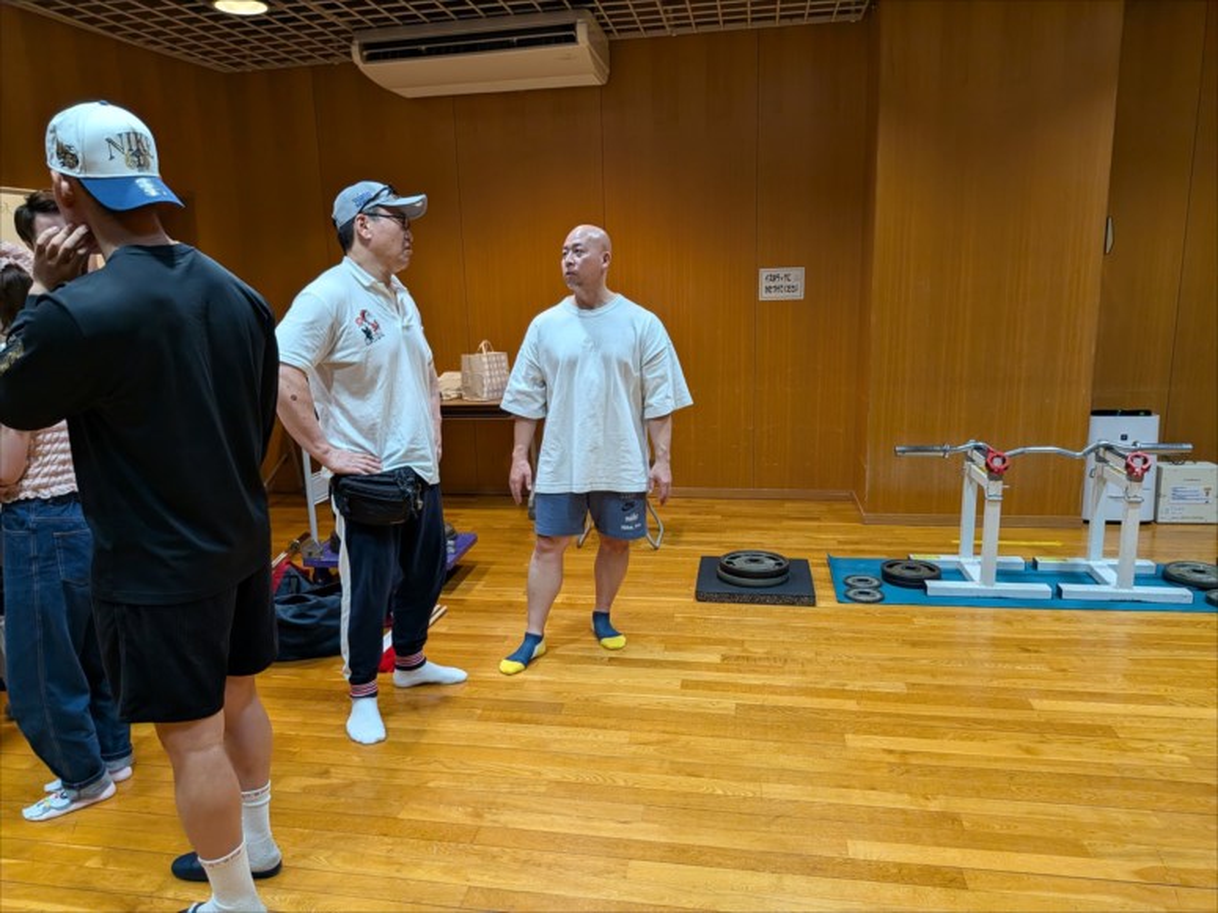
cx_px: 609
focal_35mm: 24
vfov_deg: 56.8
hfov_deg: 71.6
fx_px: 844
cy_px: 456
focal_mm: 4.53
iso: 413
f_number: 1.7
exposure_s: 1/120
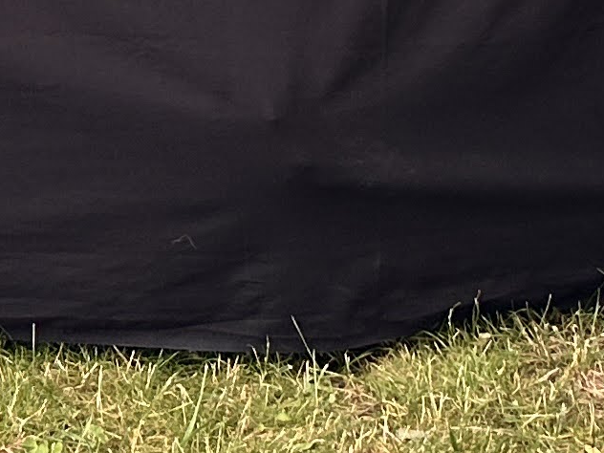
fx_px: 2670
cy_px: -926
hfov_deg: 12.6
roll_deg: +1.4
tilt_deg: -1.5
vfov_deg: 8.2
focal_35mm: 153
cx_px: -94
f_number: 1.78
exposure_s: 1/694
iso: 80
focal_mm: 6.86
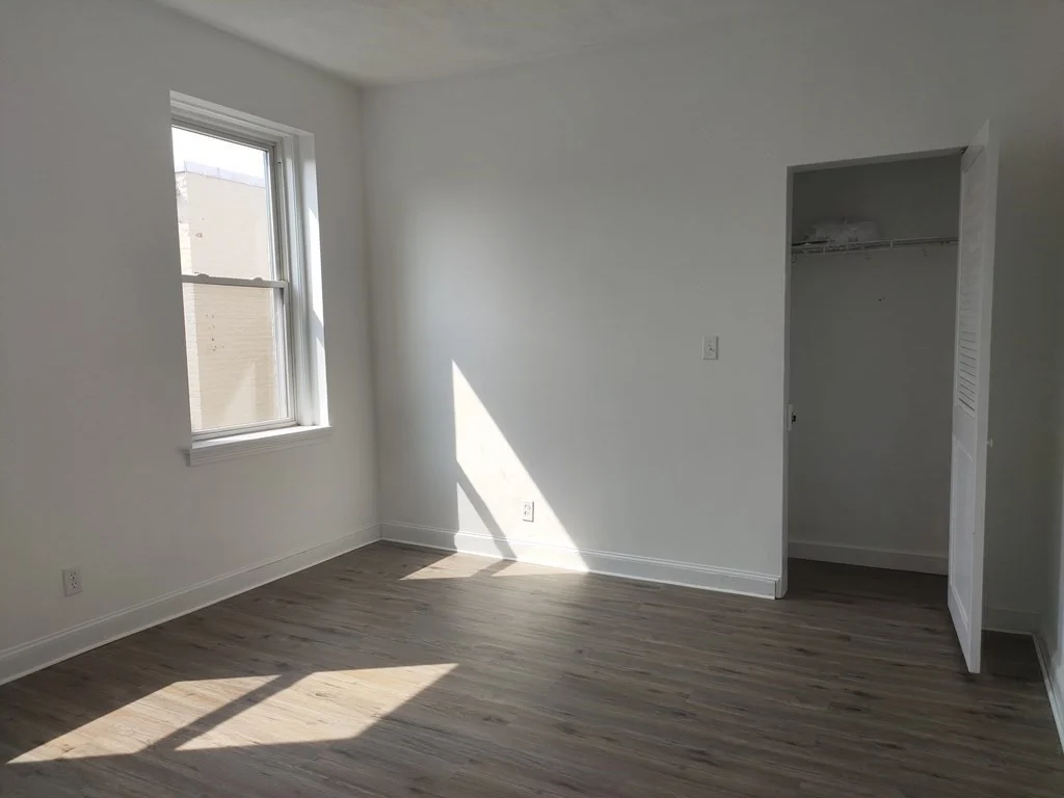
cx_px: 532
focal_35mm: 23
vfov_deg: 58.9
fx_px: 707
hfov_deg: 73.9
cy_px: 399
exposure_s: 1/434
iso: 56
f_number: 1.79
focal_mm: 4.76
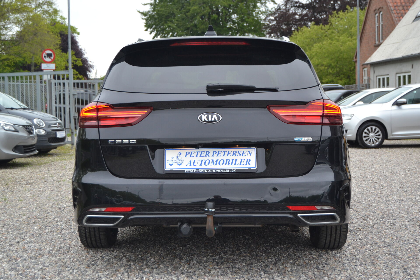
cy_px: 140
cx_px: 210
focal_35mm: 57
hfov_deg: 35.1
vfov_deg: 23.8
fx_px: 665
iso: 400
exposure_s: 1/125
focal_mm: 38
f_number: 5.6
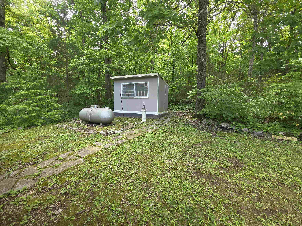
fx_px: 113
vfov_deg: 89.9
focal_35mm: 13
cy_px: 113
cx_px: 151
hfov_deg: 106.2
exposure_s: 1/120
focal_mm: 2.2
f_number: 1.9
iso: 25
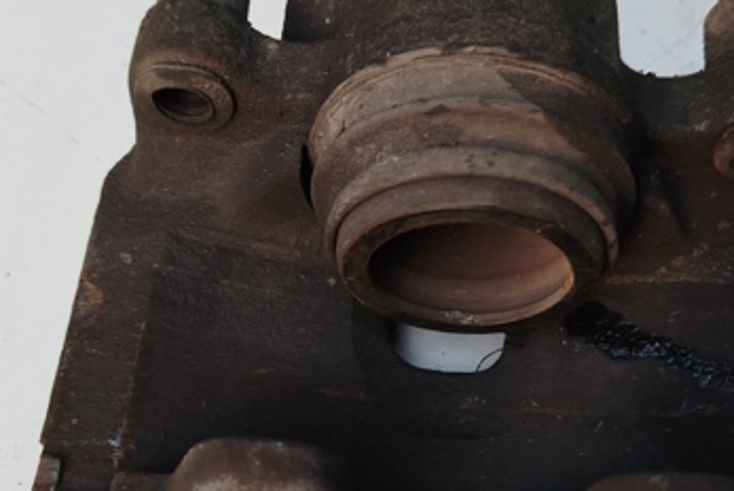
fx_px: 939
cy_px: 290
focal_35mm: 46
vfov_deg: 29.2
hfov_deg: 42.6
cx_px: 410
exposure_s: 1/33
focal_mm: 5.31
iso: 100
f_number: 1.7
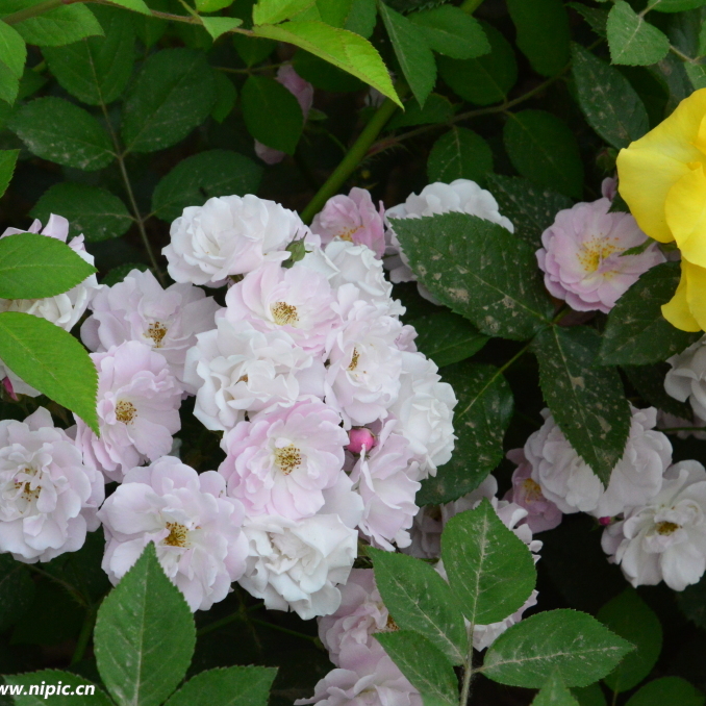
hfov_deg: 10.7
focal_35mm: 164
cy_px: 352
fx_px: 3776
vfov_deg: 10.7
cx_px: 408
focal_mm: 85
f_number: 16
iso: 2000
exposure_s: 1/250
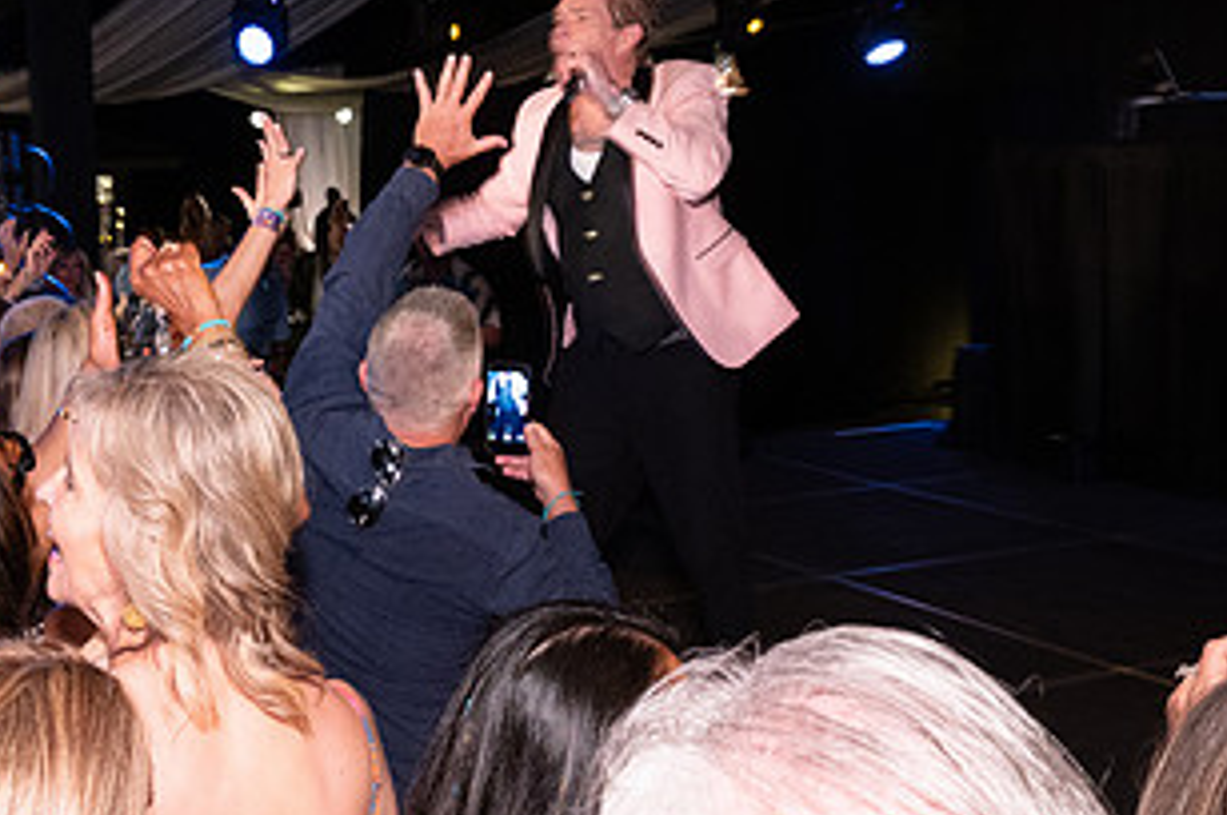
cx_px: 364
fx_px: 1736
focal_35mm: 51
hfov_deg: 38.3
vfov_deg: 26.3
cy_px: 268
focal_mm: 27
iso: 3200
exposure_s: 1/50
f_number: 8
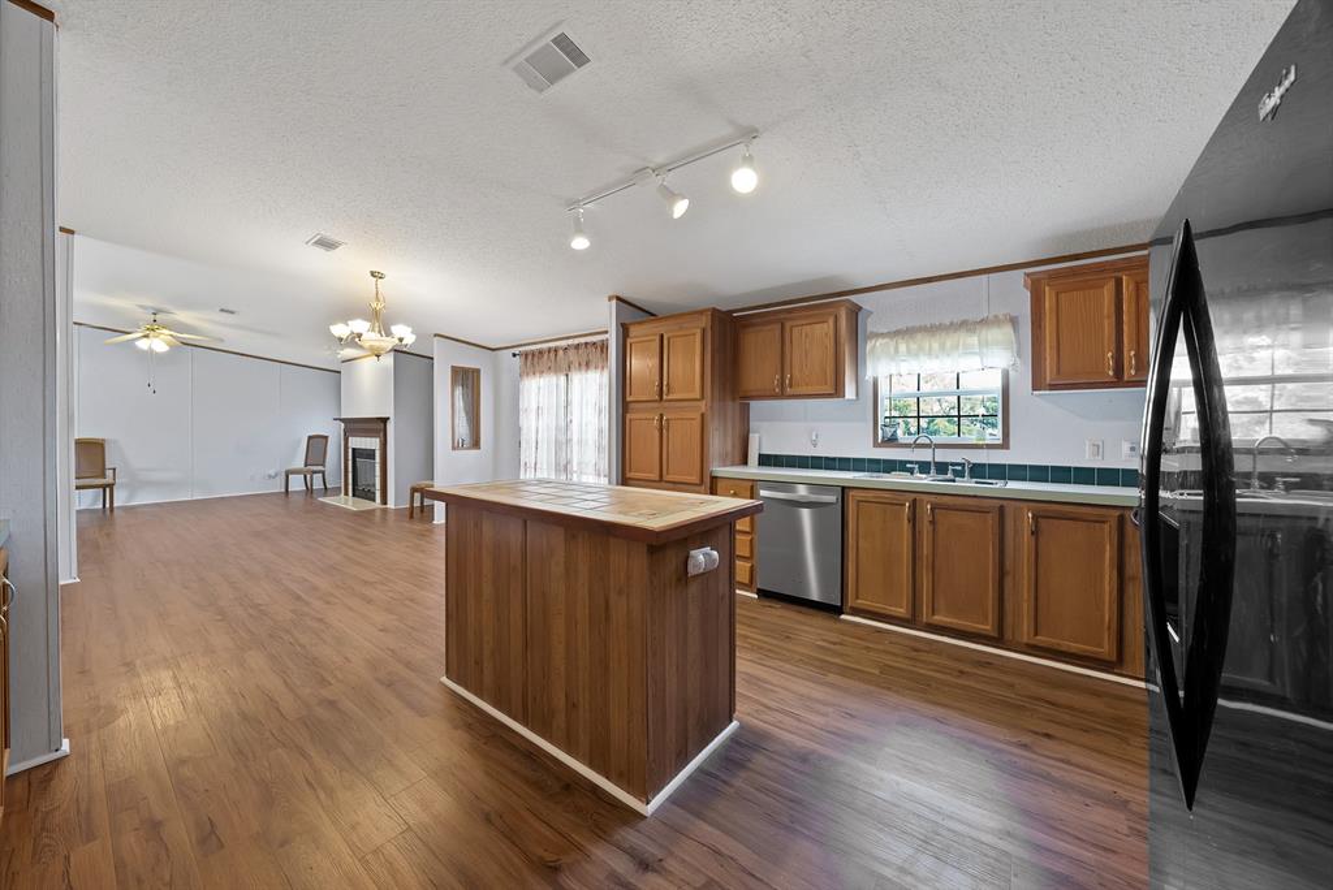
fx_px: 445
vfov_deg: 90.1
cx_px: 666
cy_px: 445
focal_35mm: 12
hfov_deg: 112.6
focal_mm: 12
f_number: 8
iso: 640
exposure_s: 1/3
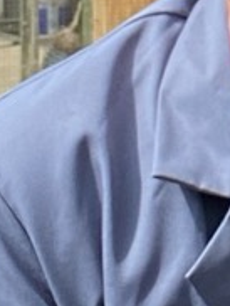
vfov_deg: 8.0
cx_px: 509
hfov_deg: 6.1
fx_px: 2095
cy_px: -257
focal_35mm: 237
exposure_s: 1/515
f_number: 2.2
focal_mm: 2.71
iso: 25
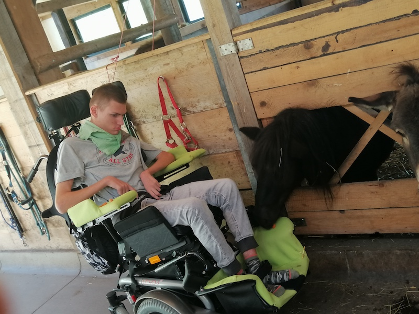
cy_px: 157
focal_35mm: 40
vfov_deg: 36.0
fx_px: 484
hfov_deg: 46.8
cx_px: 210
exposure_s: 1/50
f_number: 1.8
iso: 160
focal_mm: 3.95
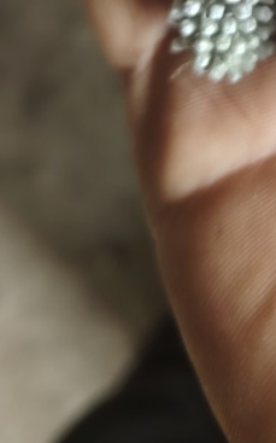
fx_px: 892
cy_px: -170
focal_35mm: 74
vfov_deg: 23.7
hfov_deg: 16.2
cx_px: 404
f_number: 1.75
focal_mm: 5.25
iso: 1019
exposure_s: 1/33.3
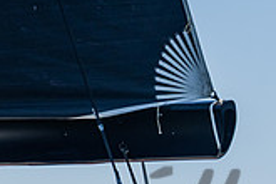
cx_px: 0
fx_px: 3105
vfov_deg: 3.4
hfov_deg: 5.1
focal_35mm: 405
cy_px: 248
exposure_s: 1/1600
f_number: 8
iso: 400
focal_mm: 115
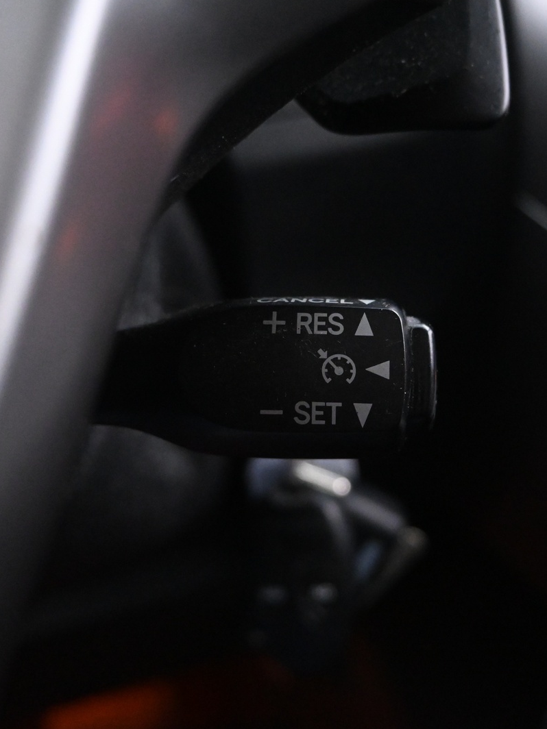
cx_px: 343
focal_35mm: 42
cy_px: 361
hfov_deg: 34.4
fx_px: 879
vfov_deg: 45.1
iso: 5000
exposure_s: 1/20
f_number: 3.8
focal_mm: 19
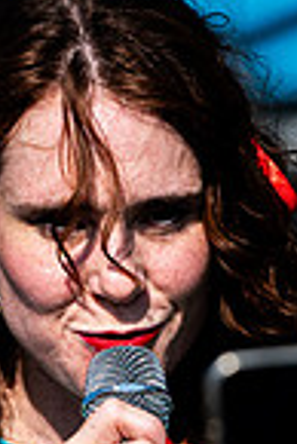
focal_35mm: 932
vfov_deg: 2.2
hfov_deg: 1.5
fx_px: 11505
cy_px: 371
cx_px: 6
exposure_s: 1/5000
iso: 200
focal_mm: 200
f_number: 4
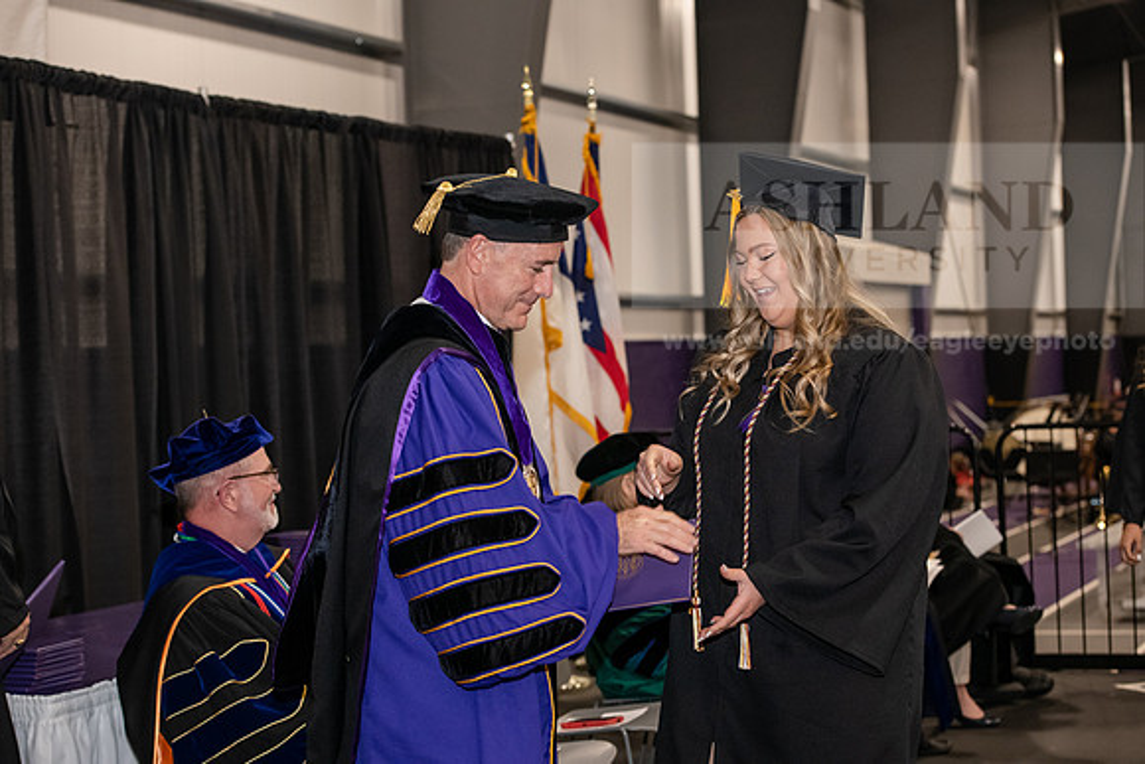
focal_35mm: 70
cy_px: 382
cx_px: 572
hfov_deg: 28.8
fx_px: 2227
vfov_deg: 19.5
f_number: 5
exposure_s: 1/200
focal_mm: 70
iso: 2500
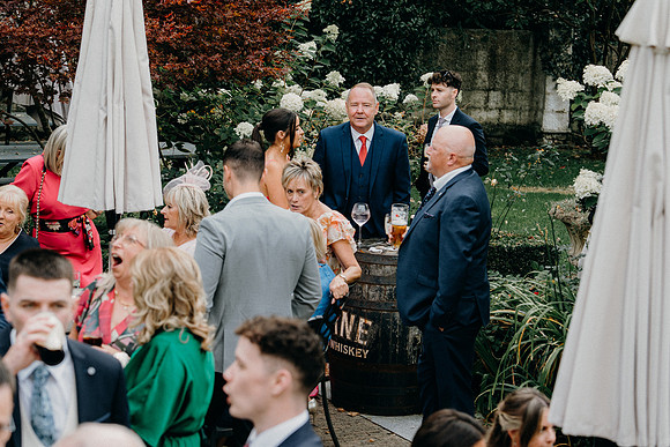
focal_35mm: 105
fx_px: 1955
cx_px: 335
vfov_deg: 13.0
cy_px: 224
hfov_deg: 19.5
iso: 125
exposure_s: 1/200
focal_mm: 70
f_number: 3.5
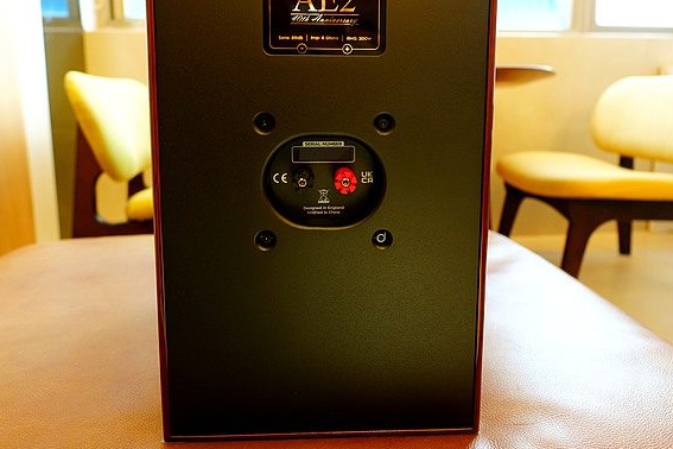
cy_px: 156
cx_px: 335
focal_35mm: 23
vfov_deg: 54.8
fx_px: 424
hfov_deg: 76.9
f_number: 2.2
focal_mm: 11
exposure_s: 1/30
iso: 250
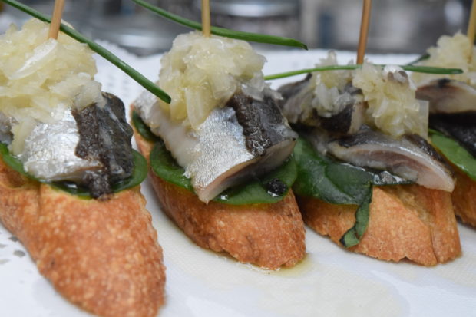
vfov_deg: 18.9
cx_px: 238
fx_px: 952
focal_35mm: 72
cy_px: 158
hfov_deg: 28.1
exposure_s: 1/500
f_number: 11
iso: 3200
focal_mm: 48
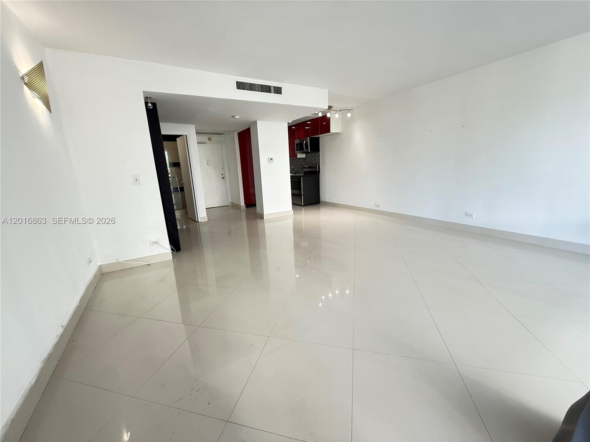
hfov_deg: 102.1
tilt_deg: -12.3
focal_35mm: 14
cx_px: 295
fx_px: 239
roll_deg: +2.6
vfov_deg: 85.7
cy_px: 221
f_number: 2.2
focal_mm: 2.22
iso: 200
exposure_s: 1/60
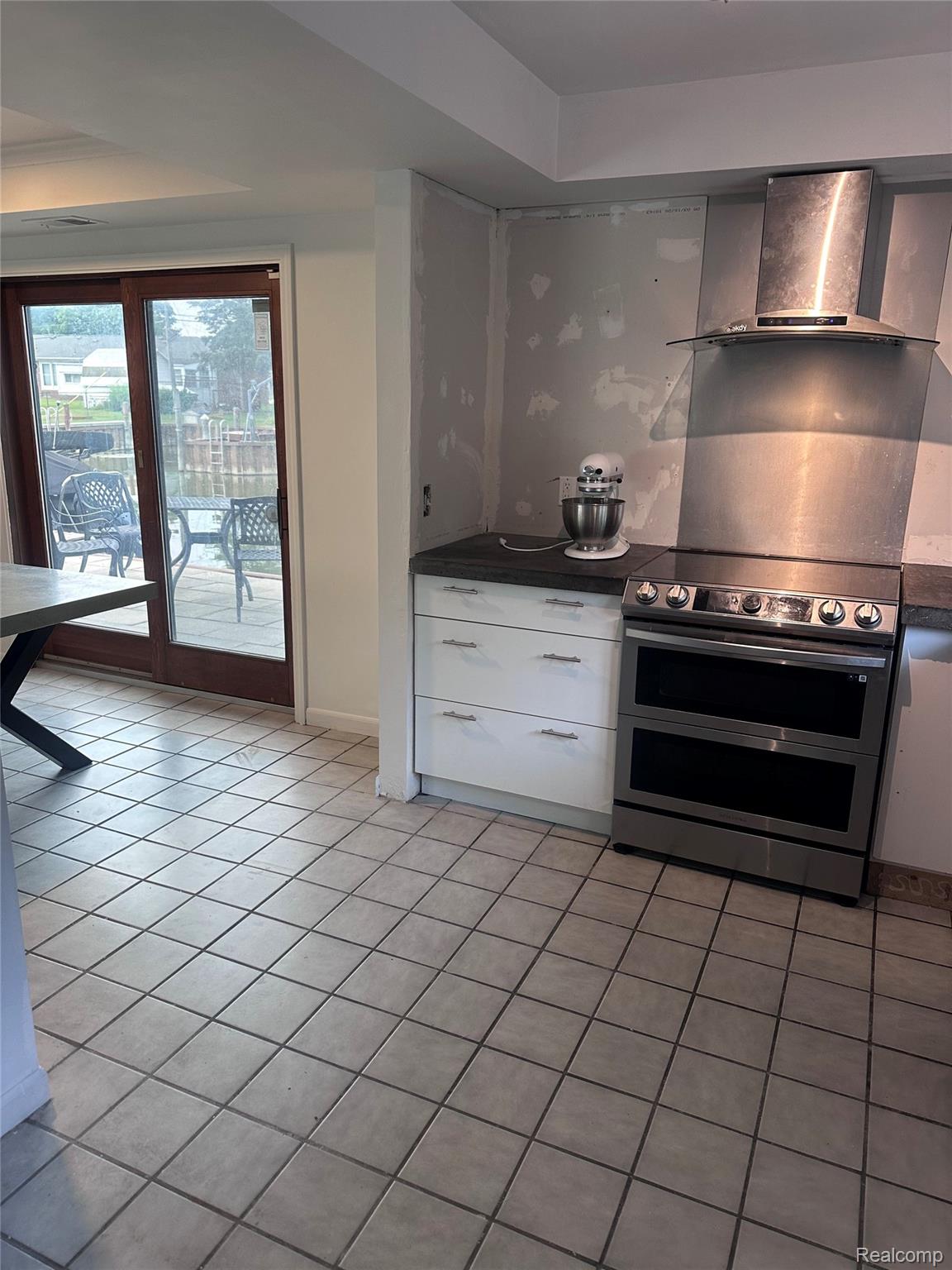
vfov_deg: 71.6
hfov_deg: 56.8
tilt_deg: -14.3
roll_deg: -2.6
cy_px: 635
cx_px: 476
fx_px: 880
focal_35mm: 24
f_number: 1.78
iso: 125
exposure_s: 1/60
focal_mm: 6.86
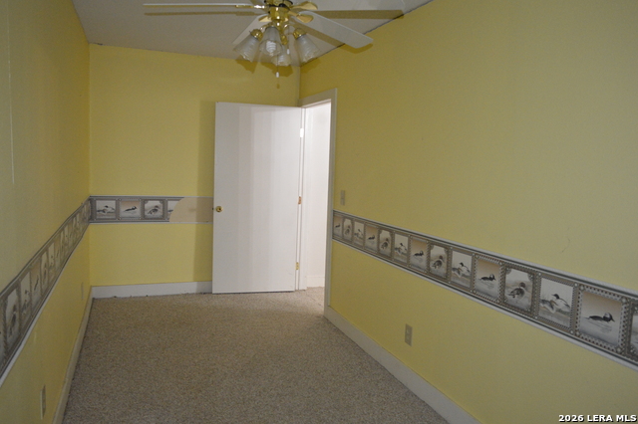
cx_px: 319
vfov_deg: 47.9
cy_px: 212
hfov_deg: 67.4
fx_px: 478
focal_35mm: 27
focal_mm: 18
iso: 2500
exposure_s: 1/60
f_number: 3.5
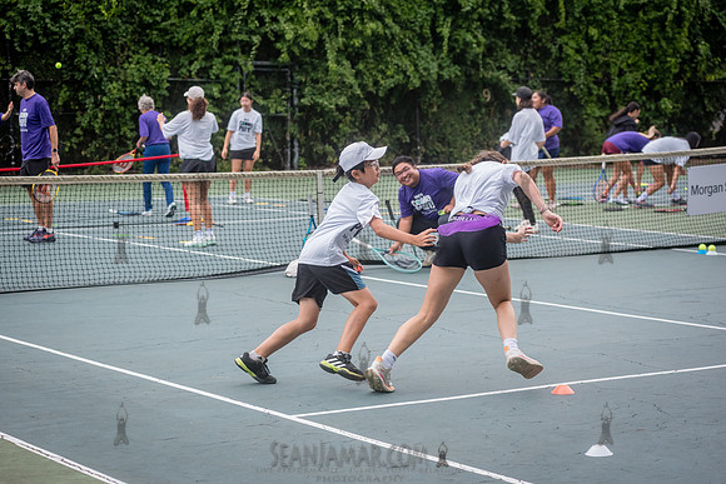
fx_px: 1856
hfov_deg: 22.1
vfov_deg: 14.9
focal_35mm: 92
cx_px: 363
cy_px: 242
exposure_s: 1/3200
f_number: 5
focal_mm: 92
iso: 1250
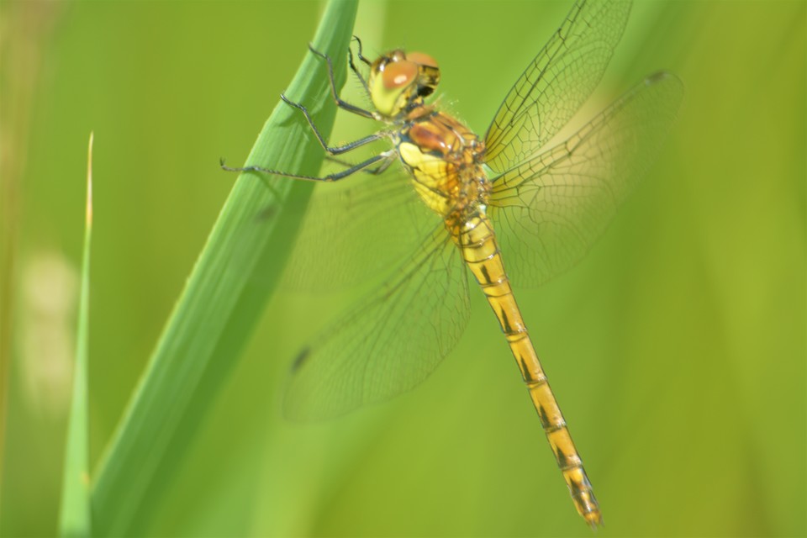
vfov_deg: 3.3
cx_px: 404
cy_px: 269
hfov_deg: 4.9
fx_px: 9414
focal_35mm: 420
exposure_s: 1/125
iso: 180
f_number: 8
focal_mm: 280
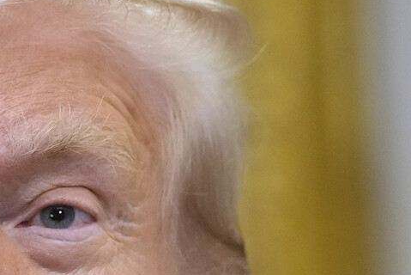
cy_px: 336
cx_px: -124
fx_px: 8236
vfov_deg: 1.9
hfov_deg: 2.9
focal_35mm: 721
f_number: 2.8
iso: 4000
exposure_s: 1/400
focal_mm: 144
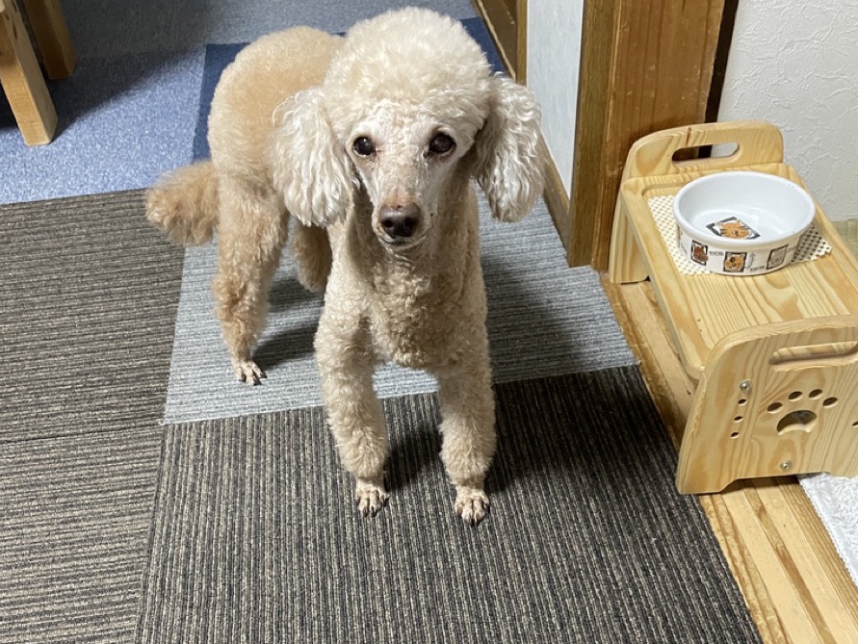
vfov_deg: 39.9
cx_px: 430
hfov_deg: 52.6
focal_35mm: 35
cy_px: 458
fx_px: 868
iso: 500
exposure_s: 1/60
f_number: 1.6
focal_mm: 4.2
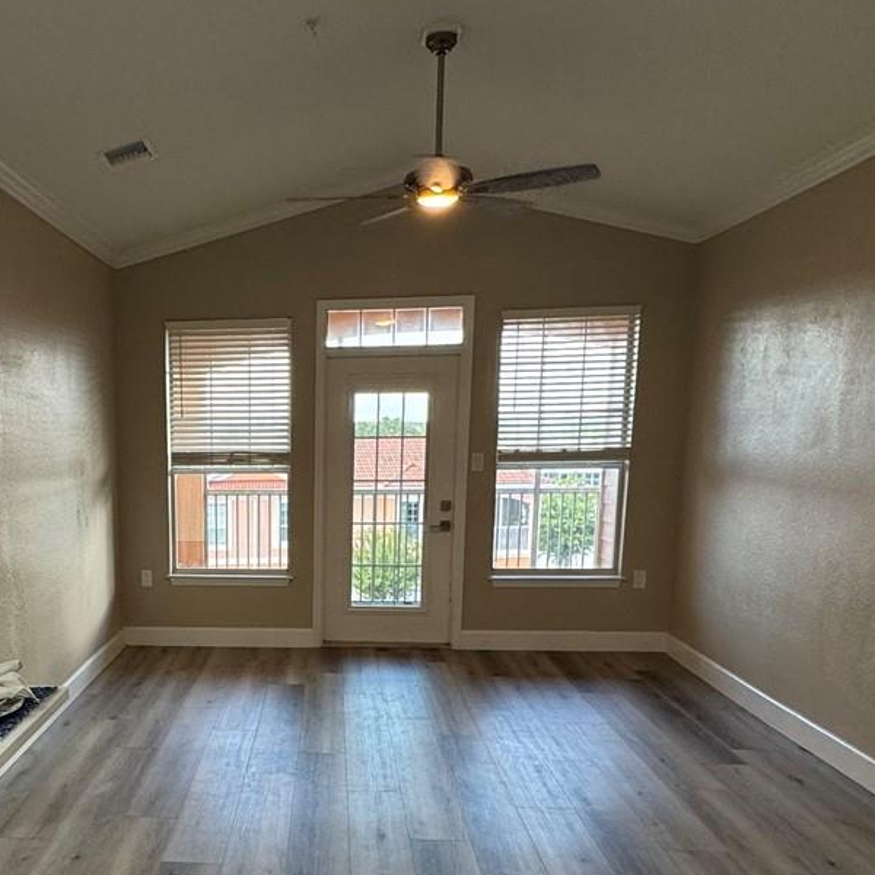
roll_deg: +0.0
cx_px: 216
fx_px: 944
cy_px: 605
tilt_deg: -10.3
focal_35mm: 33
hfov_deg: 47.8
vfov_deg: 48.6
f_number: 2.2
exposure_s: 1/120
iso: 160
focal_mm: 2.22
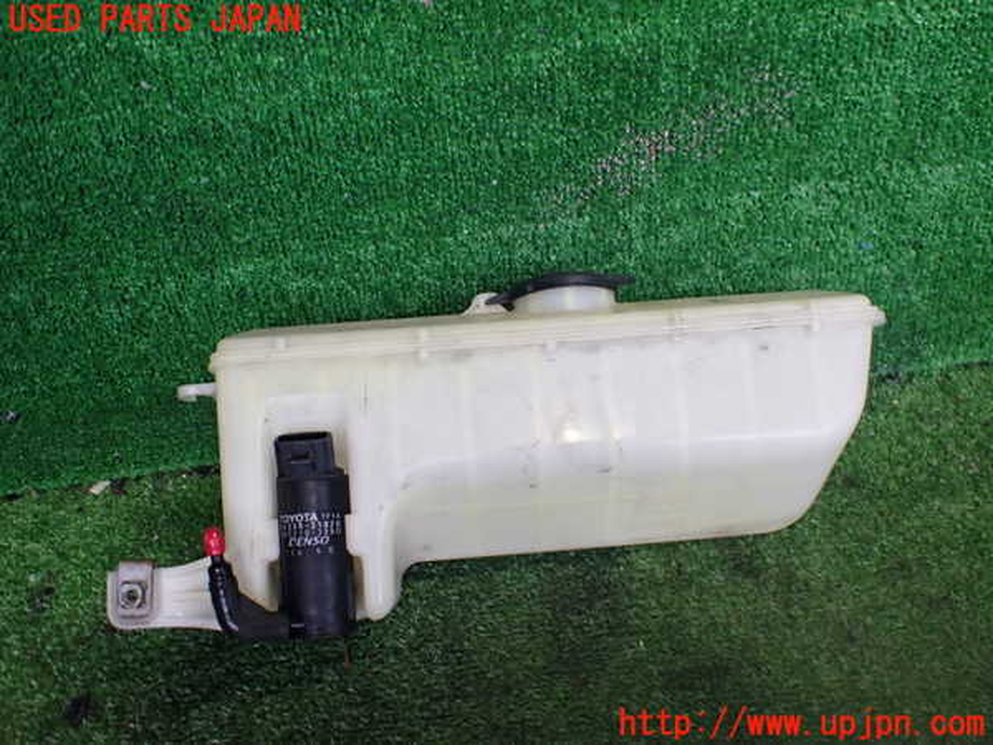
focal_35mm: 30
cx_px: 496
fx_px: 861
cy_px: 372
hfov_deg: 60.0
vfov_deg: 46.8
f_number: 2.3
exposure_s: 1/125
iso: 400
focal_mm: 5.4
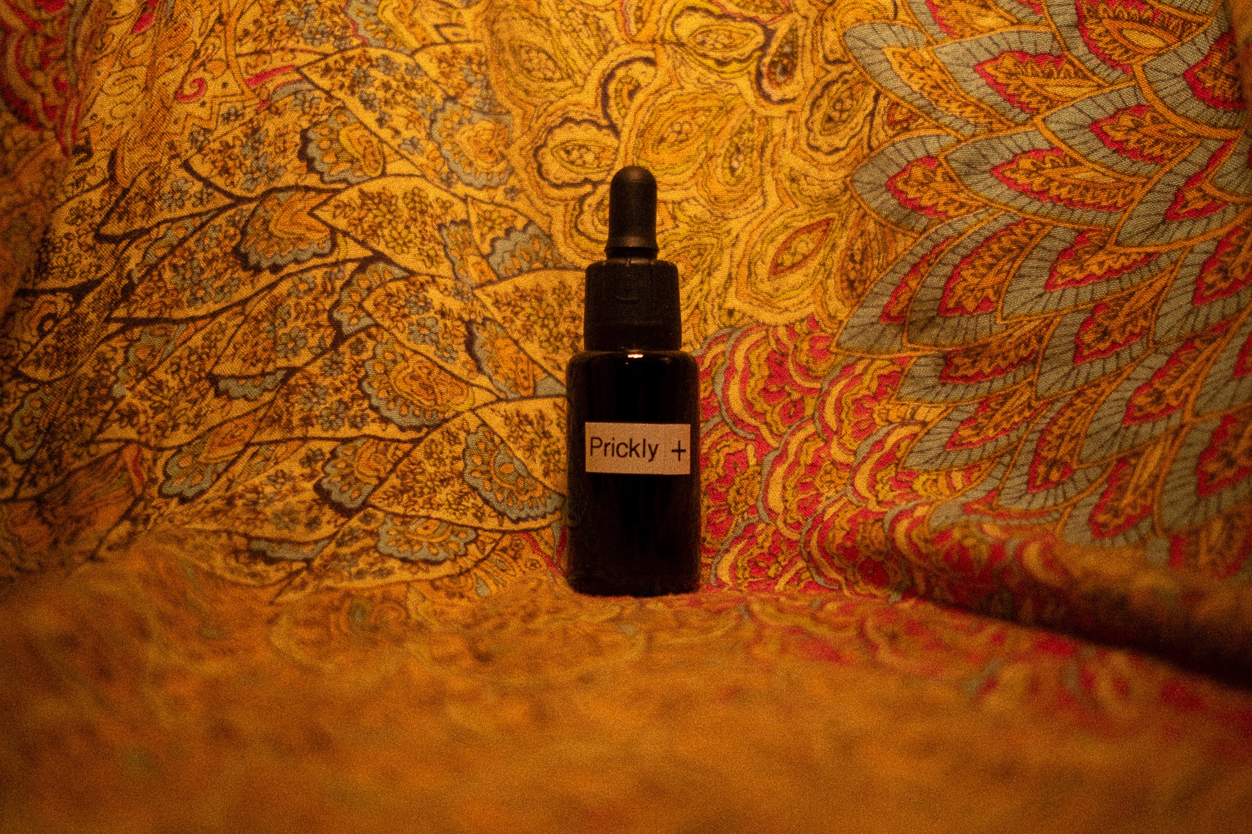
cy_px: 417
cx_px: 626
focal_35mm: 35
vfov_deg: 37.8
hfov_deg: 54.4
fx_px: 1217
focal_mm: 23
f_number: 2
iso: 400
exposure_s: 1/60
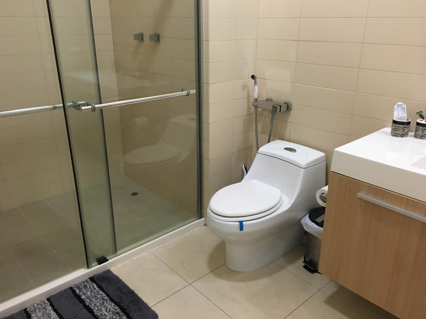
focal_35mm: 29
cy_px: 160
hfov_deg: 61.7
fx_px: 357
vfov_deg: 48.2
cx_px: 213
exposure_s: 1/30
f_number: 2.2
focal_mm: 4.15
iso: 200
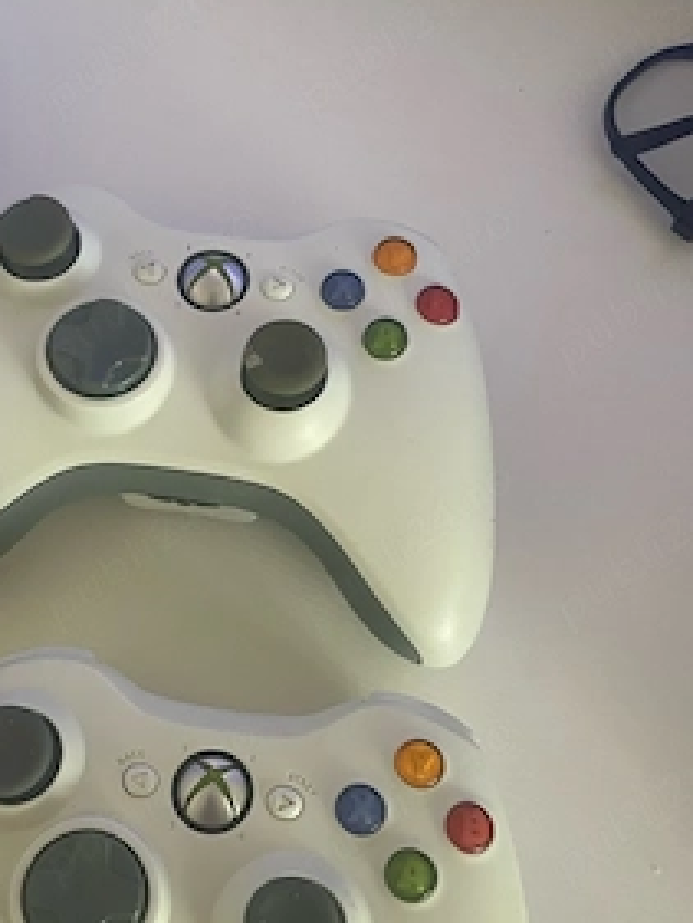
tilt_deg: -76.1
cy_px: 585
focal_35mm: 37
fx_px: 987
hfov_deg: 38.1
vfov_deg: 49.6
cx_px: 217
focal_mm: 4.2
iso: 320
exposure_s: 1/60
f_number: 1.6
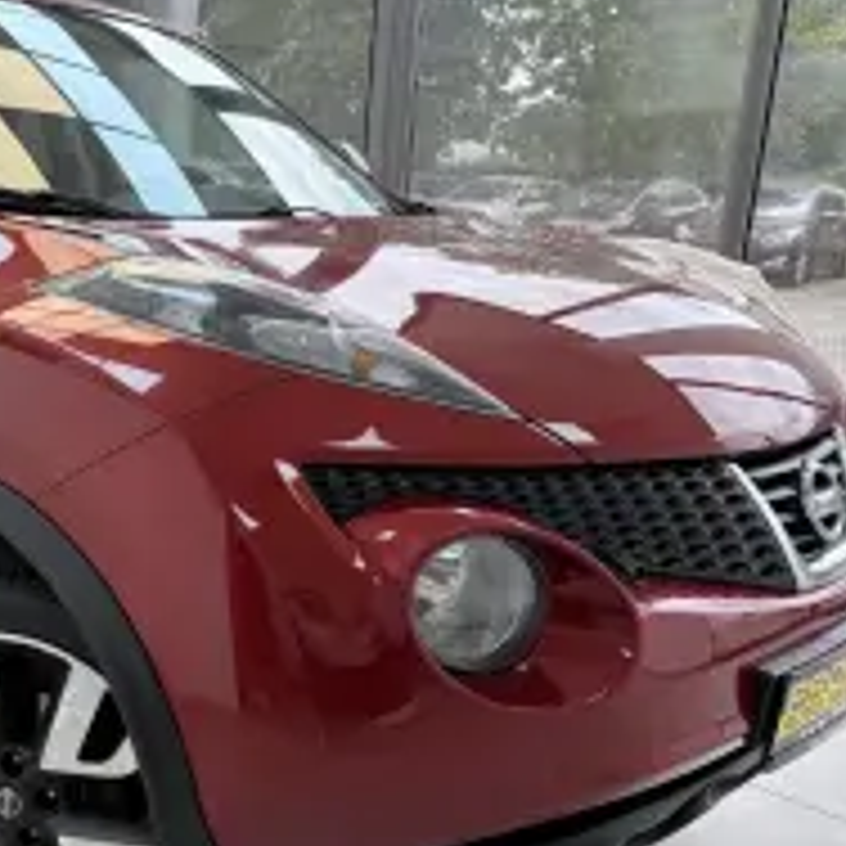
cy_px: 490
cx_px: 148
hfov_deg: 36.8
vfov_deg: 38.2
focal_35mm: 44
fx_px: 1217
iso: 32
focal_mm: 5.96
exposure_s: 1/100
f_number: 1.6
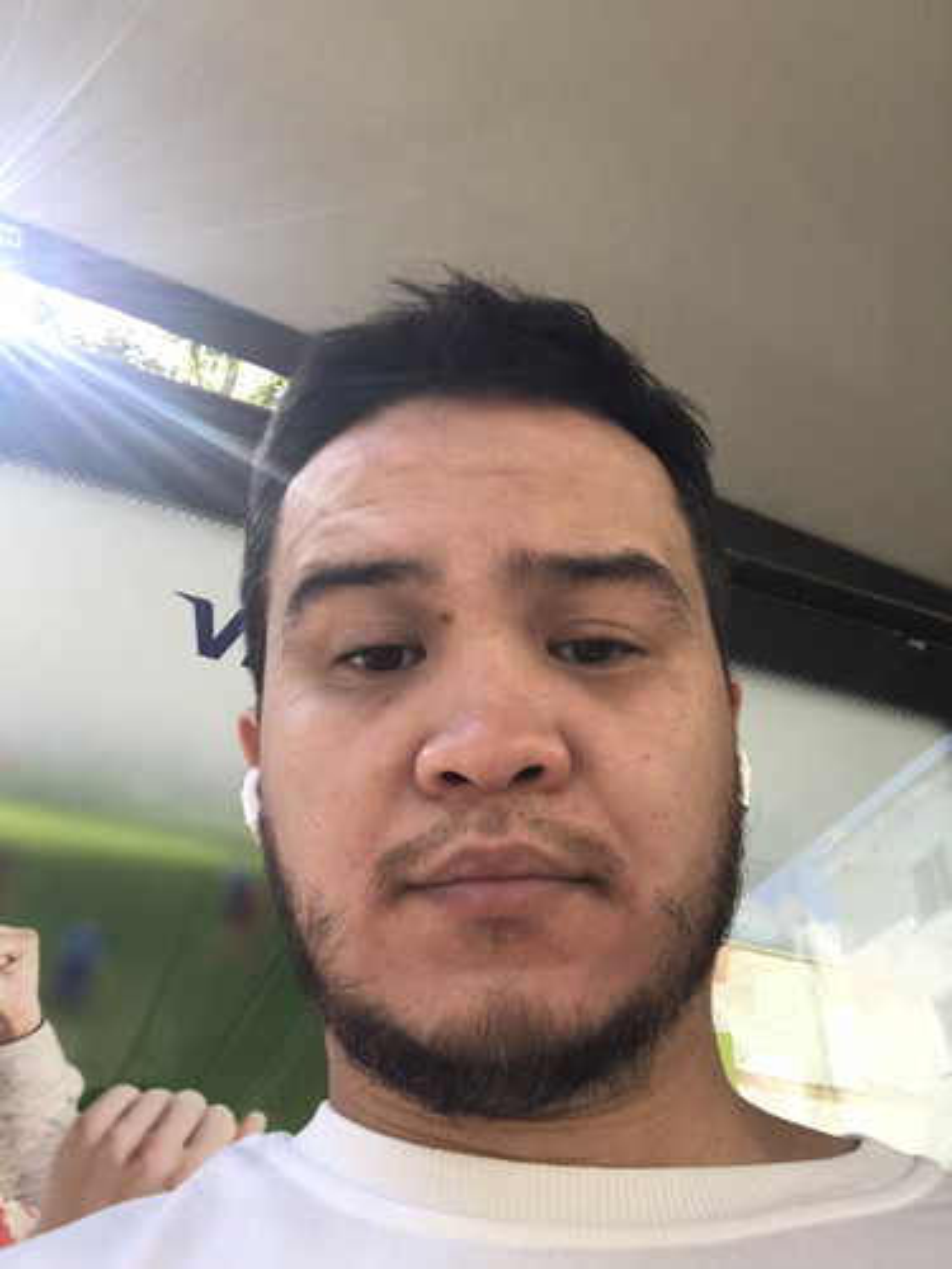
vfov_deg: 56.8
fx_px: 1173
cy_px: 634
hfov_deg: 44.2
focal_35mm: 32
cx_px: 476
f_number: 2.2
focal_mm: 2.87
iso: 25
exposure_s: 1/167
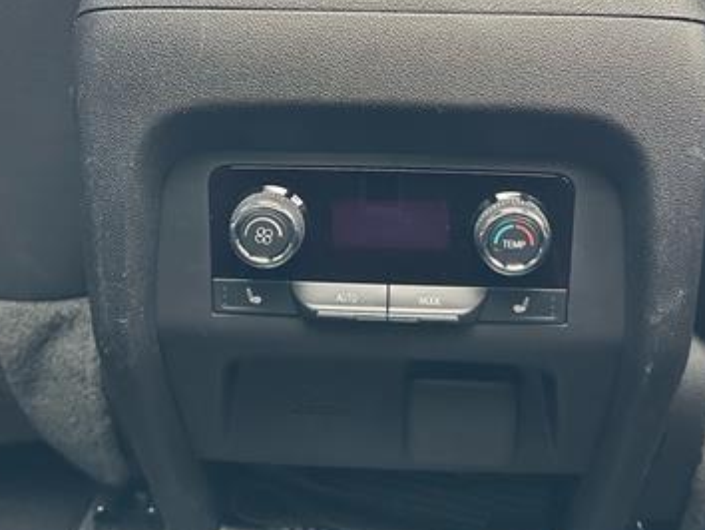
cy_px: 145
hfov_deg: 40.4
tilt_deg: -17.5
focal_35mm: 47
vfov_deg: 30.5
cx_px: 382
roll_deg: -0.1
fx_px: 958
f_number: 1.5
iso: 400
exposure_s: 1/60
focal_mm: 5.7
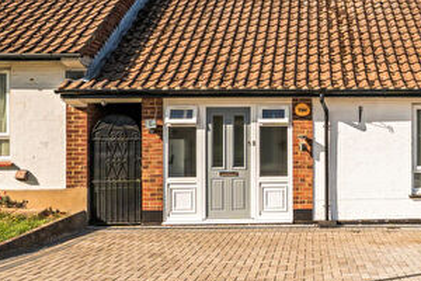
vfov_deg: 31.8
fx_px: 491
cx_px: 338
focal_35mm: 42
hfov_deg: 44.1
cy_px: 112
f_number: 8
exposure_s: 1/1000
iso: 400
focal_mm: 12
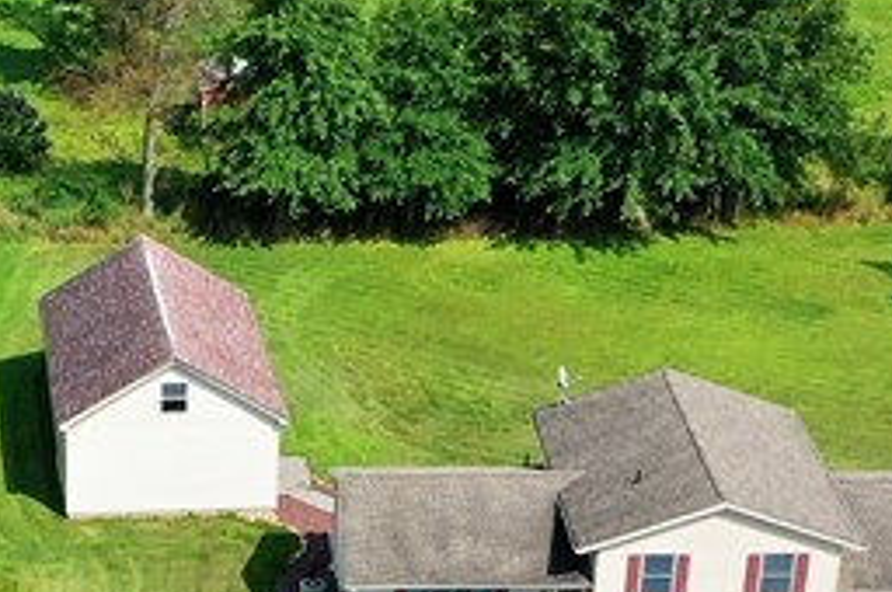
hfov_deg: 17.0
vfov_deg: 10.5
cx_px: 77
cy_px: 1208
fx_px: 2945
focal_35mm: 119
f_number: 5.6
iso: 100
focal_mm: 10.26
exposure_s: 1/400
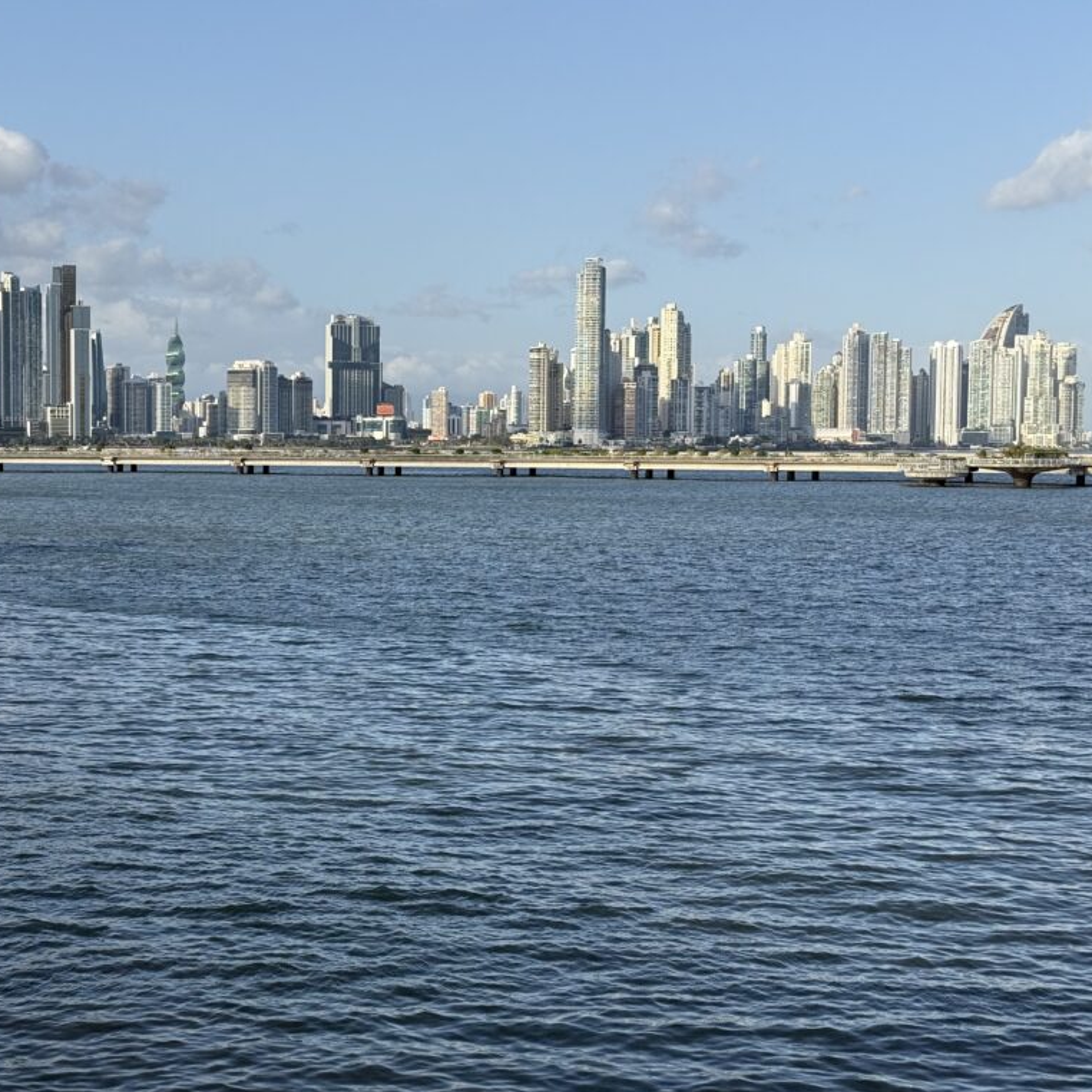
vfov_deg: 30.0
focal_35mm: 57
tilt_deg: -3.1
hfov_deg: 29.9
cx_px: 371
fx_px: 2034
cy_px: 546
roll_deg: -0.6
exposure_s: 1/3226
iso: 64
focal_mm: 6.76
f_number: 1.78
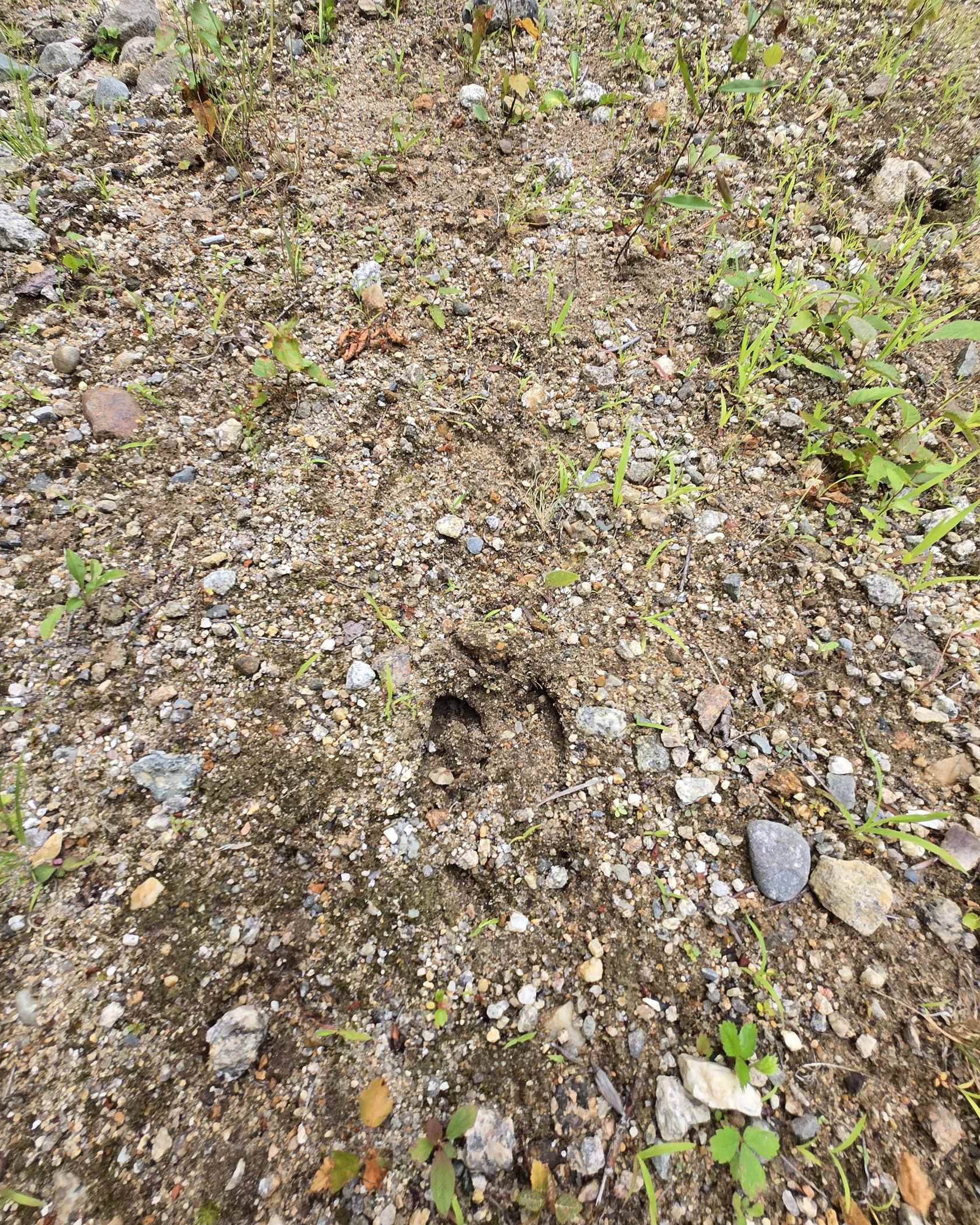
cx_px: 486
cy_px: 617
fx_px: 507
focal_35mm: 14
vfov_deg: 100.7
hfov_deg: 88.0
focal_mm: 1.7
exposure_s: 1/176
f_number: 2.2
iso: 25
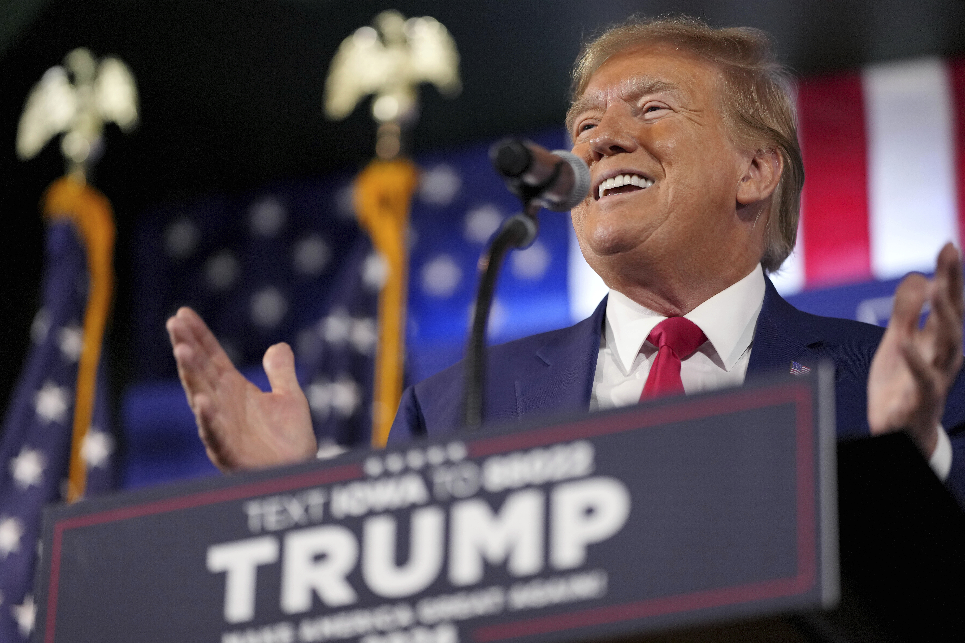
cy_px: 322
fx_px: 3618
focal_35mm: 135
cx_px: 482
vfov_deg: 10.2
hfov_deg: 15.2
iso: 2000
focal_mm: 135
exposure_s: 1/1250
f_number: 1.8
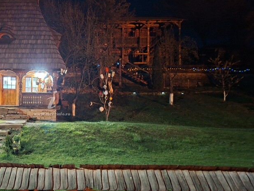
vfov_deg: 37.7
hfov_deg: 46.1
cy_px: 97
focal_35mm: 38
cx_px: 47
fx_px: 279
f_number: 1.8
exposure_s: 1/10
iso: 1600
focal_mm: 5.54
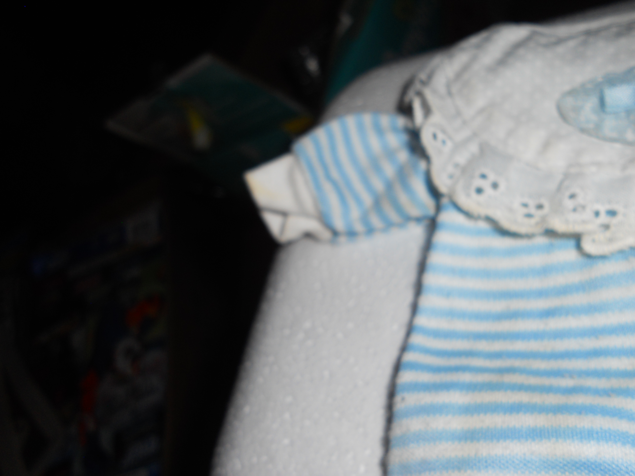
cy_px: 238
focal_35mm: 32
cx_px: 318
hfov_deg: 56.8
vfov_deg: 44.2
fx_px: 587
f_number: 8.8
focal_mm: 5.8
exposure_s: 1/25
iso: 80
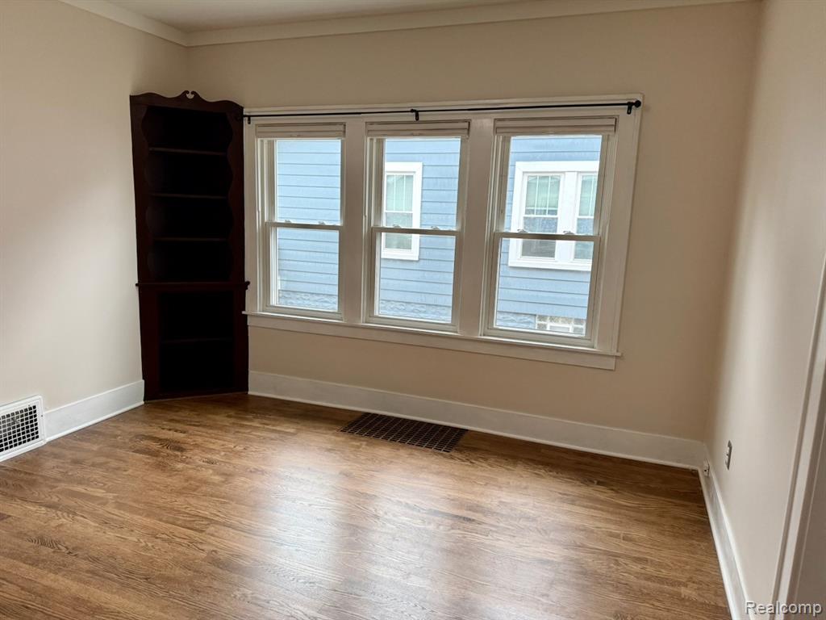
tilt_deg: -8.8
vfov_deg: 56.8
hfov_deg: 71.6
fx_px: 573
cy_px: 310
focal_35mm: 24
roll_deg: -2.0
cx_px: 413
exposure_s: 1/227
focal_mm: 6.76
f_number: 1.78
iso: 160
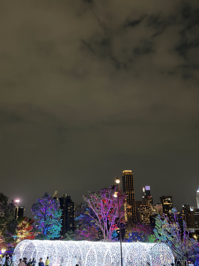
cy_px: 116
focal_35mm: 34
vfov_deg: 53.8
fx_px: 261
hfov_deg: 41.8
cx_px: 101
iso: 640
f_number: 1.6
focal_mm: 5.96
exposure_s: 1/25
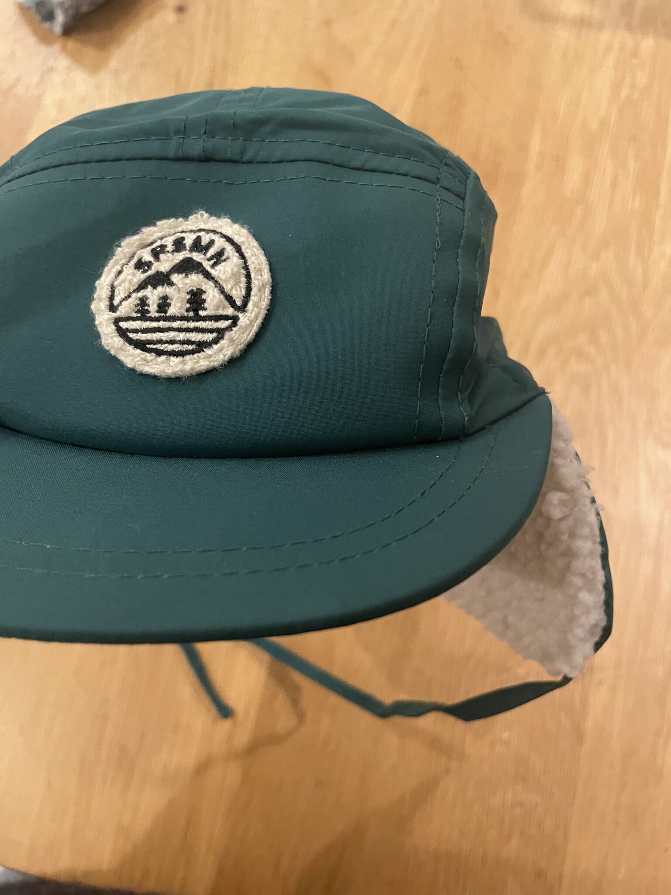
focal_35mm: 26
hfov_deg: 53.1
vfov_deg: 67.3
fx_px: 672
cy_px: 448
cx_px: 336
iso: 500
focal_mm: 4.2
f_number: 1.6
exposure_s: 1/40
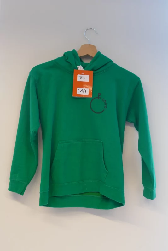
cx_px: 84
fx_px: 315
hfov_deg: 29.9
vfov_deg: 43.6
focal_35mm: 45
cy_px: 126
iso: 640
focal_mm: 16.24
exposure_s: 1/80
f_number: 3.2
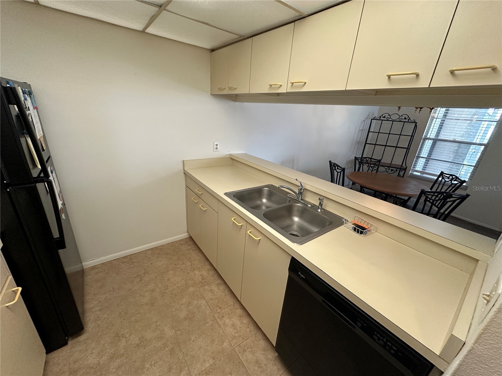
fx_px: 203
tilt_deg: -20.2
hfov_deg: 102.1
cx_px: 251
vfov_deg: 85.7
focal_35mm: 14
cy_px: 188
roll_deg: -4.9
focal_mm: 2.22
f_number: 2.2
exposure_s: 1/120
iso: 250
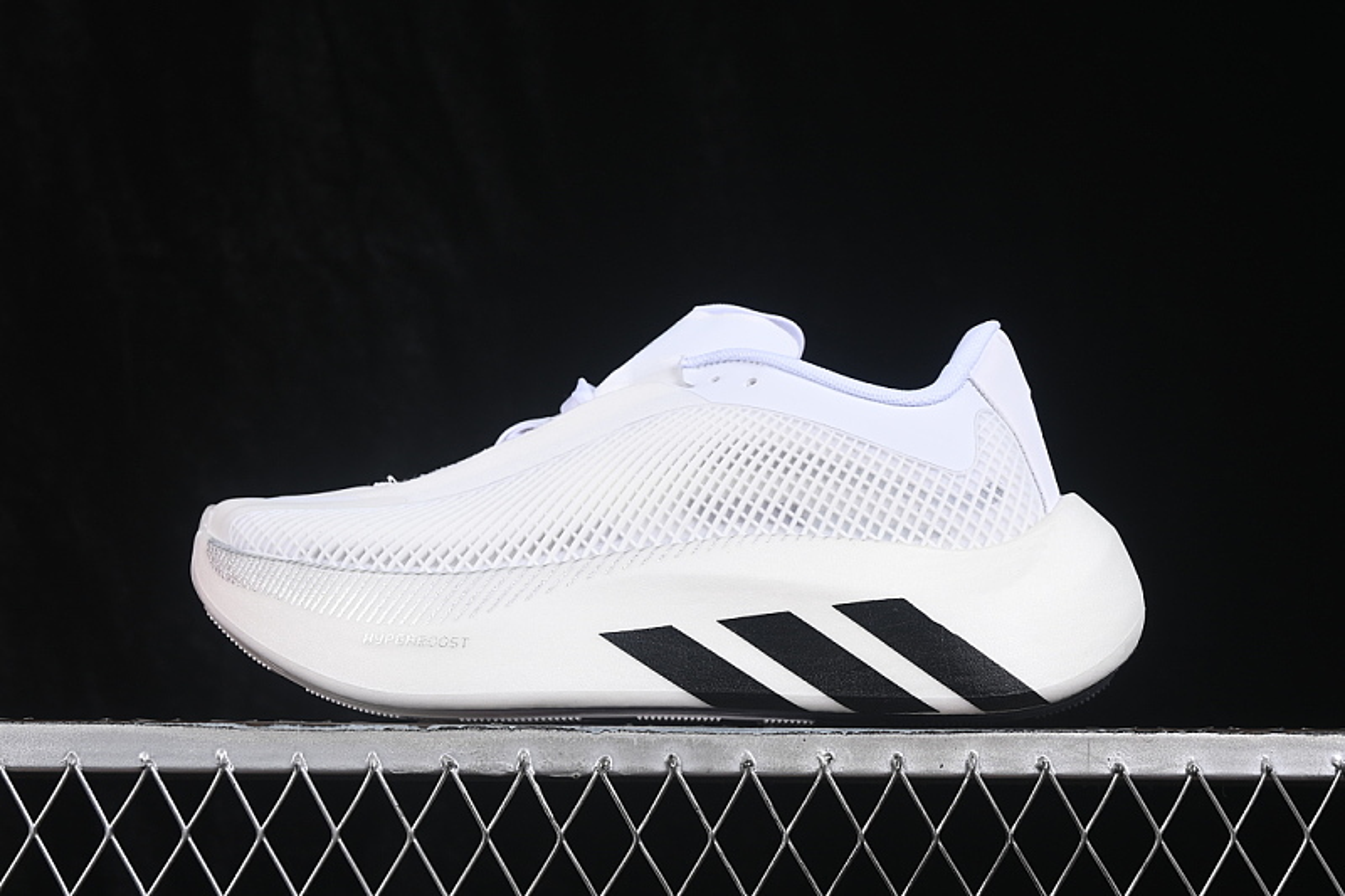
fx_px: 2801
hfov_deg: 27.0
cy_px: 448
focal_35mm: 75
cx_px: 672
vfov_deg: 18.2
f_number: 8
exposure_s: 1/80
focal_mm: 50
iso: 160
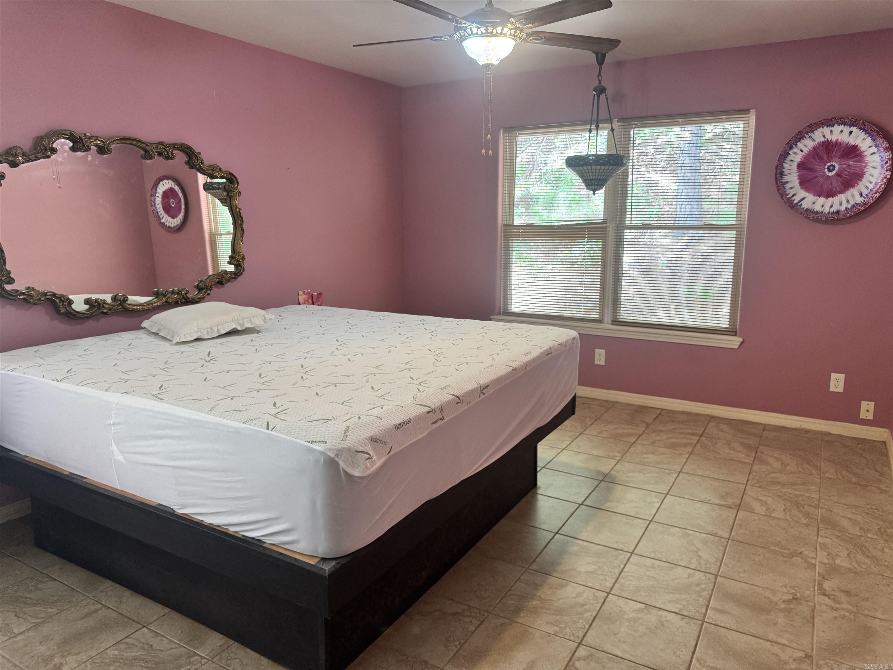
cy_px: 335
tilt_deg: -10.5
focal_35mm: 24
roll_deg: +0.4
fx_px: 619
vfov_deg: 56.8
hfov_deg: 71.6
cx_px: 446
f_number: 1.78
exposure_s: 1/60
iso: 250
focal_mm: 6.76
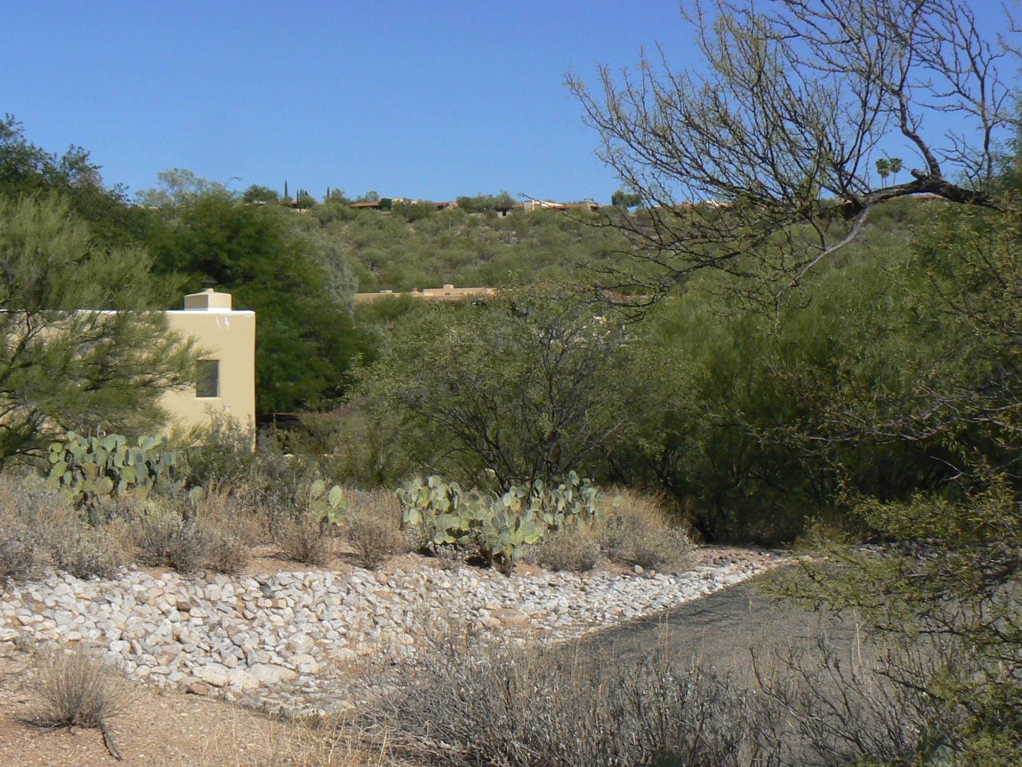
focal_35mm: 52
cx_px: 347
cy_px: 335
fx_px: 1535
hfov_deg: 36.5
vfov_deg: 28.0
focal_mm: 6
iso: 80
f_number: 8
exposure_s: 1/500
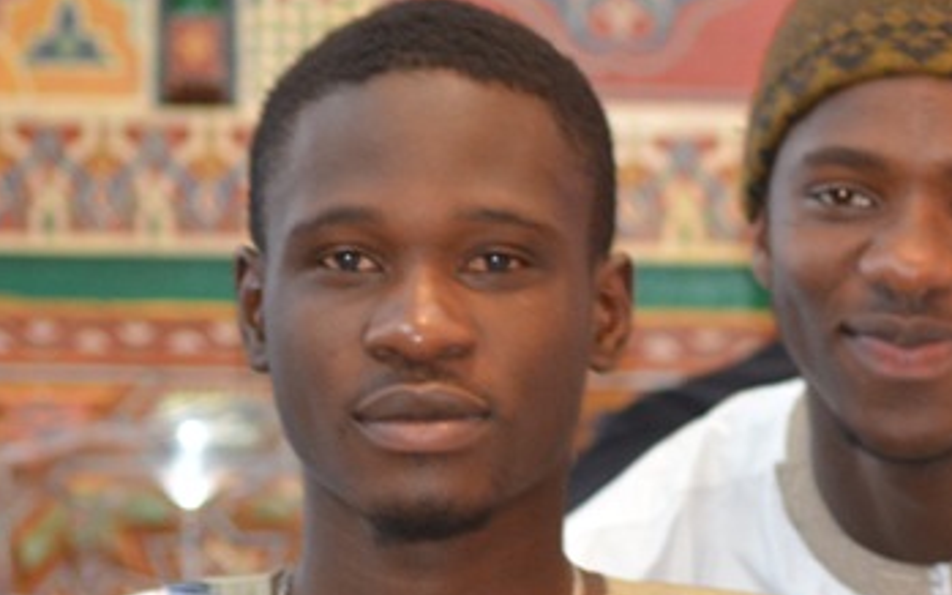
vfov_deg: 2.9
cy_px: 691
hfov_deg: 4.7
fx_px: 11596
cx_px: 1102
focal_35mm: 447
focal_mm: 100
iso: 800
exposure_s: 1/60
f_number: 4
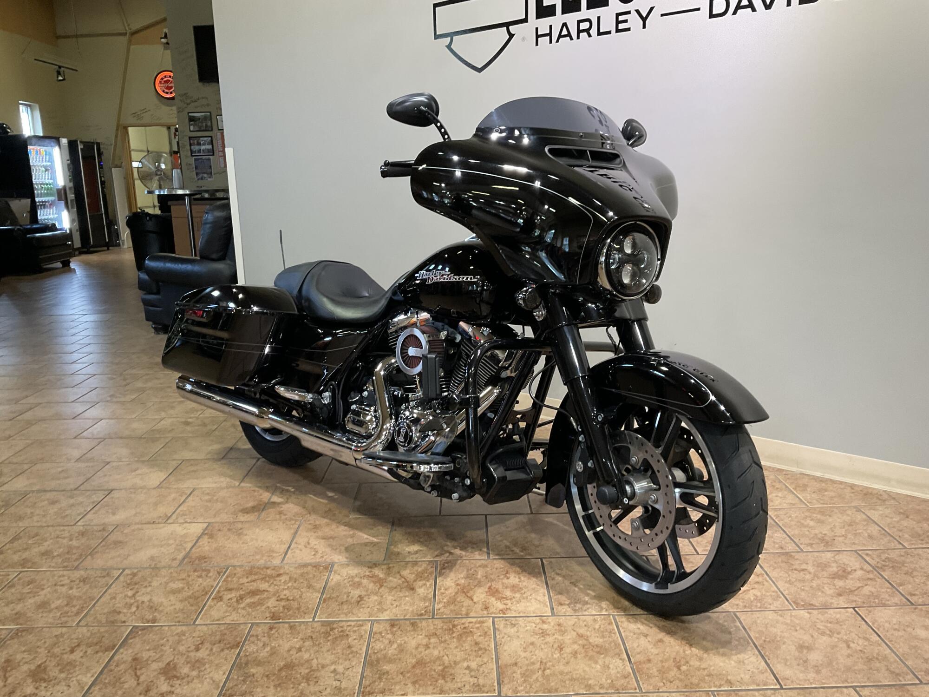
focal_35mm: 29
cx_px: 464
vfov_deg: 48.2
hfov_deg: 61.7
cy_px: 348
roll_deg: +2.2
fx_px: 778
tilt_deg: -13.2
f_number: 1.8
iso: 80
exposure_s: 1/60
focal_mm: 3
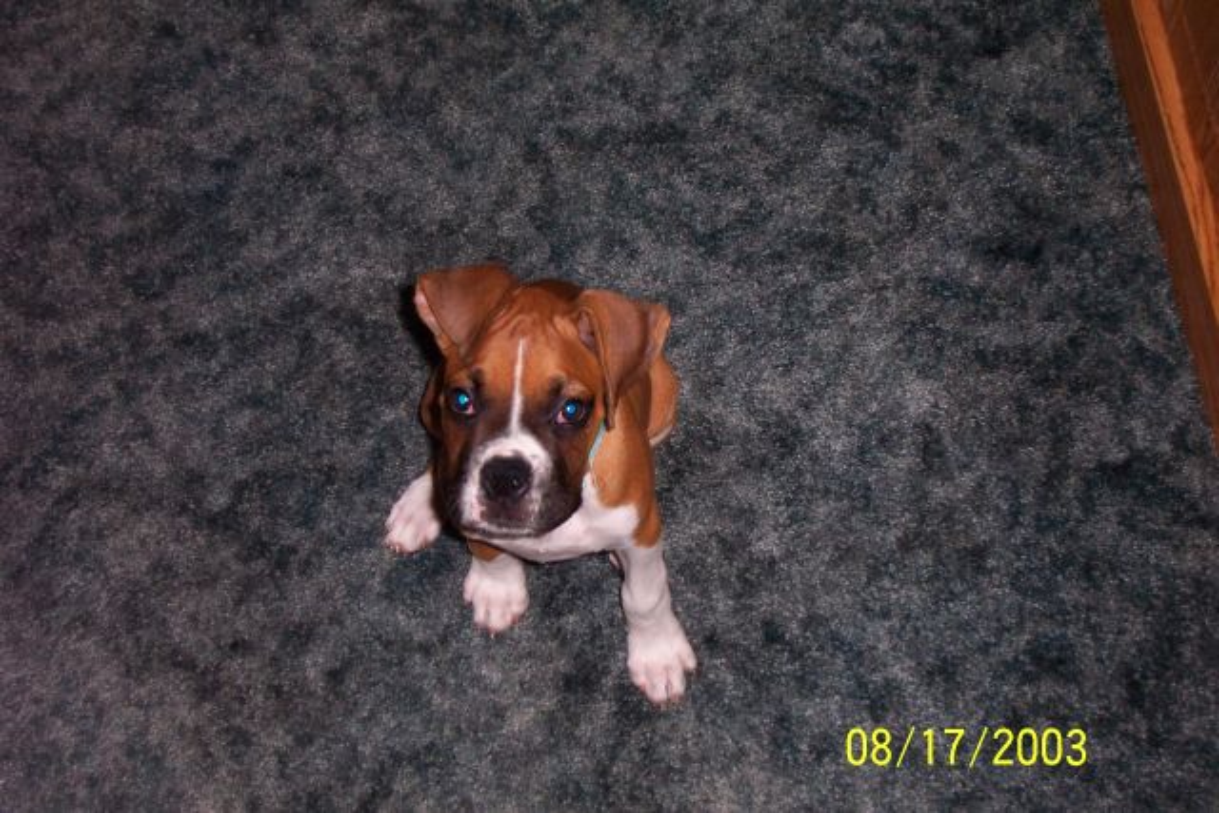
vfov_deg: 22.3
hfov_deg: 32.9
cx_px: 610
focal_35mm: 61
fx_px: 2066
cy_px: 406
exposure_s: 1/45
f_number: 3.5
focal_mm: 12.6
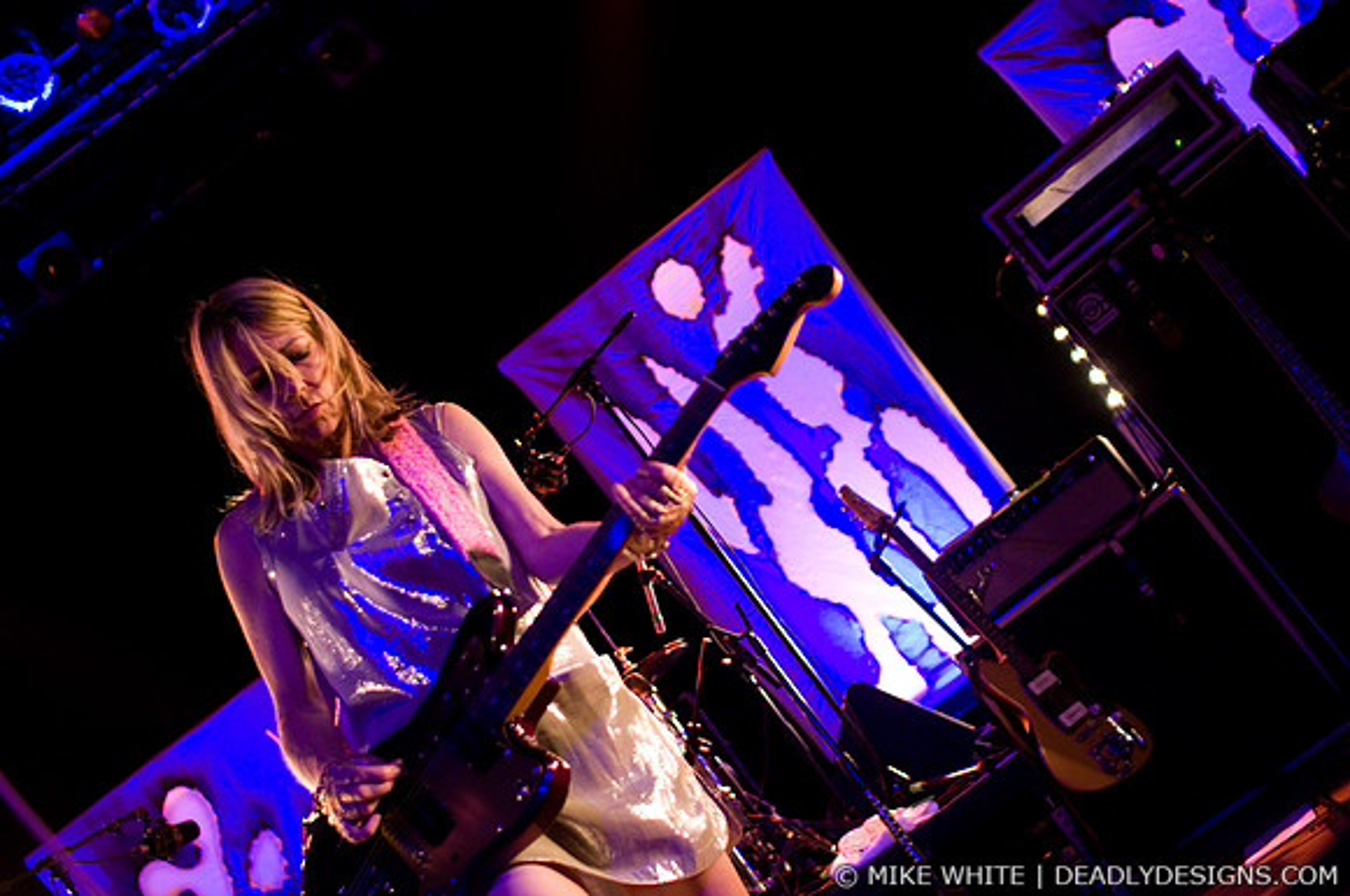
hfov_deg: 43.7
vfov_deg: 29.8
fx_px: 1685
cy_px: 448
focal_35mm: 45
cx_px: 675
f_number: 2
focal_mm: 30
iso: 1000
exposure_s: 1/320
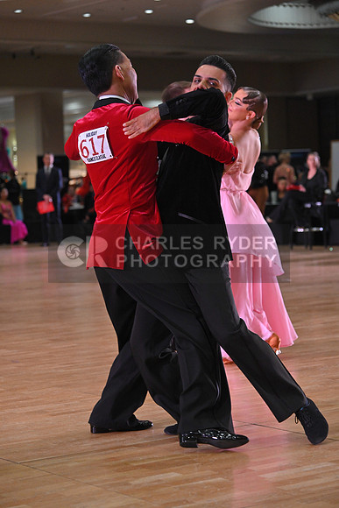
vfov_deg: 22.1
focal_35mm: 92
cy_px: 254
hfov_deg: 14.9
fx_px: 1299
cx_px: 170
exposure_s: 1/400
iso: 2500
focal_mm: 92
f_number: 5
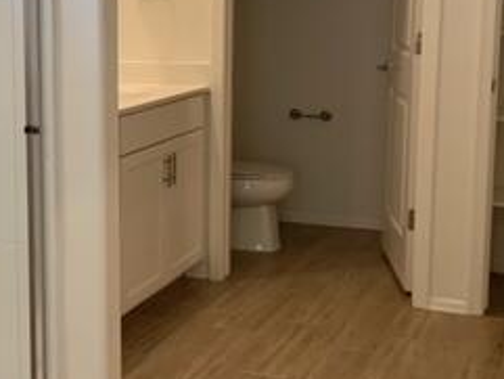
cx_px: 42
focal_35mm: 69
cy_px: 138
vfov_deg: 21.3
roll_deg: +2.1
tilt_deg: -9.9
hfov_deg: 27.1
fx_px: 1005
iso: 64
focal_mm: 4.25
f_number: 1.8
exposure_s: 1/60
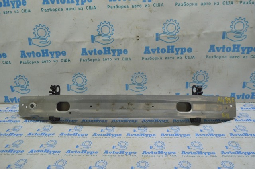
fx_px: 223
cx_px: 128
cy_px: 84
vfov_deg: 41.6
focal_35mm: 32
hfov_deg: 59.6
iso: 400
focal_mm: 21
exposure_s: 1/40
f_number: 5.6
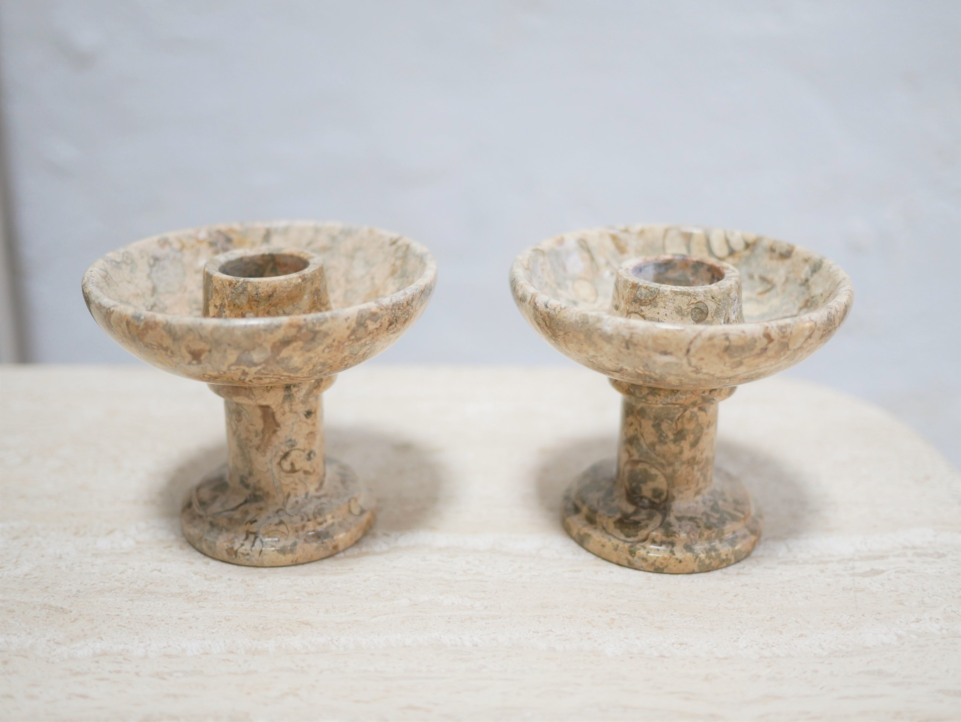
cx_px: 480
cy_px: 361
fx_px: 1111
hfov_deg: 46.8
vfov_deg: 36.0
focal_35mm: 40
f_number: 1.7
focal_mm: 20
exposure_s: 1/60
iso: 400
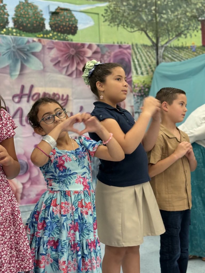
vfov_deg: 39.7
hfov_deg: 30.3
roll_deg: +2.5
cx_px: 102
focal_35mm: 48
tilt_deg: -0.6
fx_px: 379
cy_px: 136
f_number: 1.78
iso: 160
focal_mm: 6.76
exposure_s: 1/60
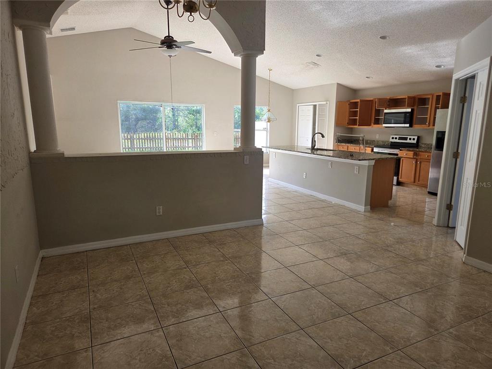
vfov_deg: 58.9
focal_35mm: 23
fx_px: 327
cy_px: 184
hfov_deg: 73.9
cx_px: 246
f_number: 1.8
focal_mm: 5.4
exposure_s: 1/180
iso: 32
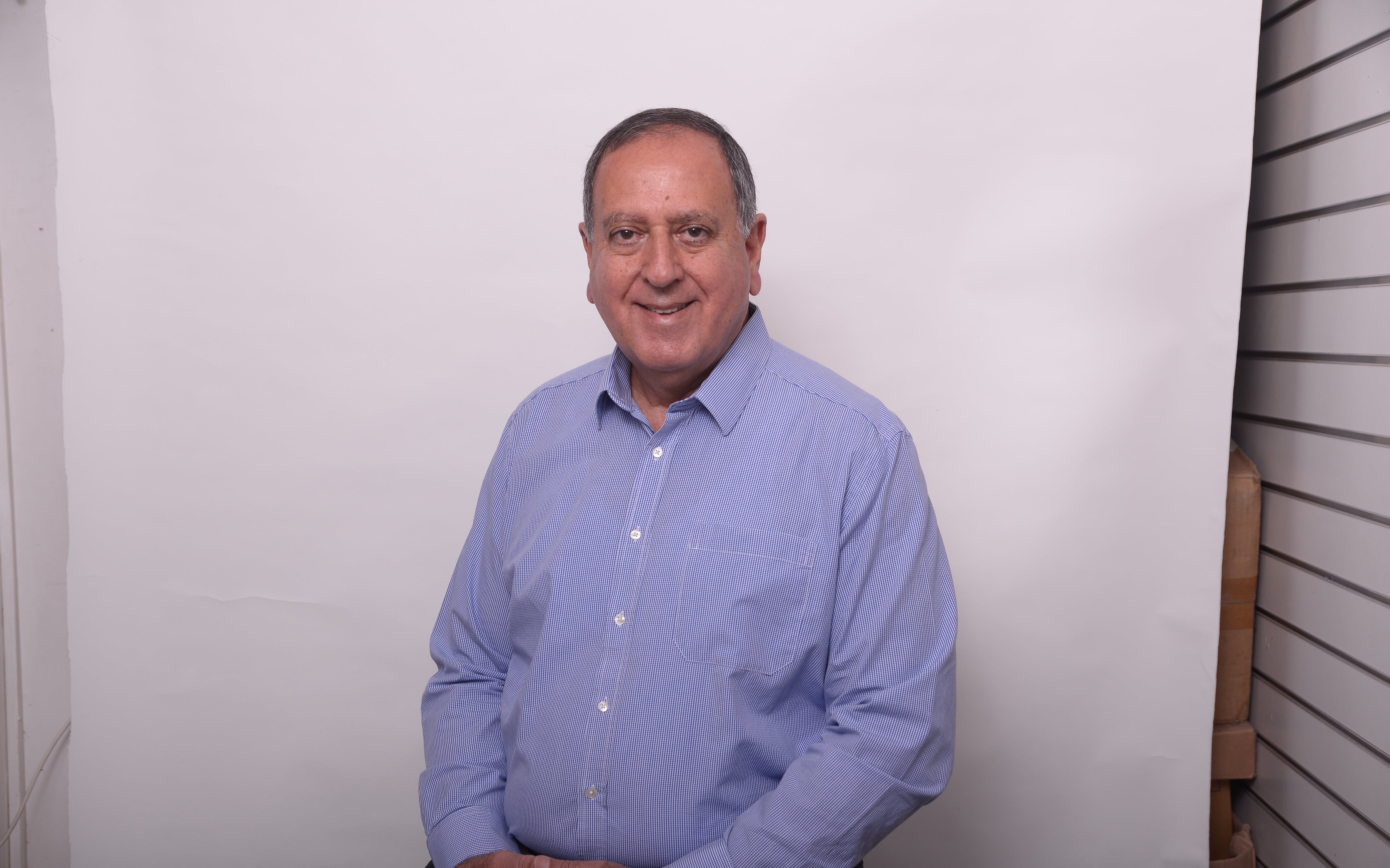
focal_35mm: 49
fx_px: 1856
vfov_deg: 26.3
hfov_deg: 41.1
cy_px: 458
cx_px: 695
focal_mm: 48
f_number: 7.1
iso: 100
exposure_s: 1/160
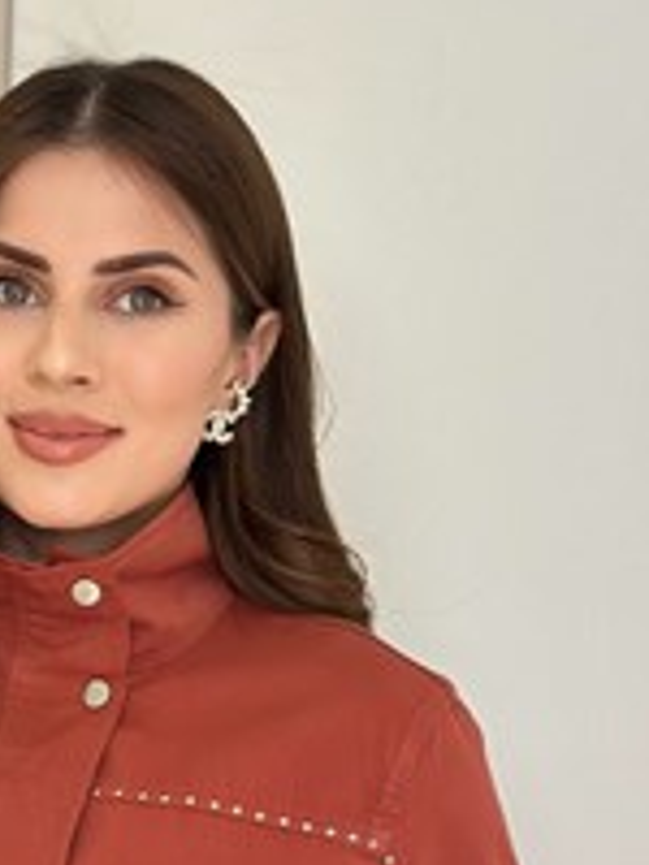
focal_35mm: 128
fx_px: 3200
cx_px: 30
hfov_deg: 11.5
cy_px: 1101
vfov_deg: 14.8
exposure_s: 1/238
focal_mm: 6.86
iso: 80
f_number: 1.78
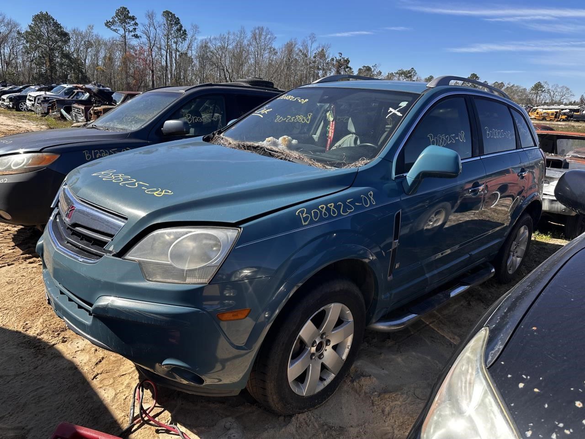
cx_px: 292
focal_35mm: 24
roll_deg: -2.0
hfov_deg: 71.6
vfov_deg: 56.8
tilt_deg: -16.0
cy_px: 220
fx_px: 406
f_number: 1.78
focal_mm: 6.86
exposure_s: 1/2028
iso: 80
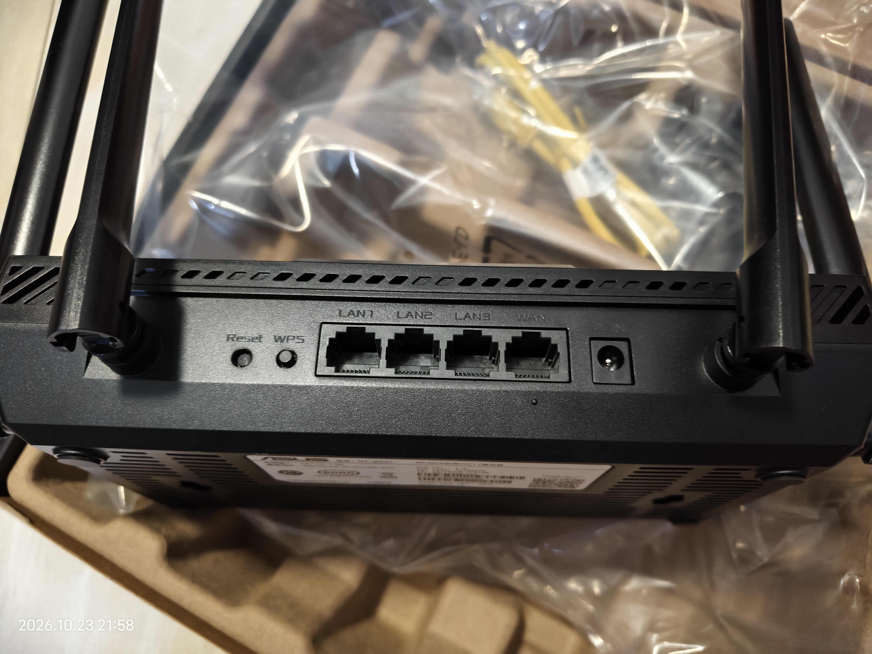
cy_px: 327
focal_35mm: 23
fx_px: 579
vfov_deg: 58.9
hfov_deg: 73.9
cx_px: 436
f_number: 1.88
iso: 756
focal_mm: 5.56
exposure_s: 1/33.3
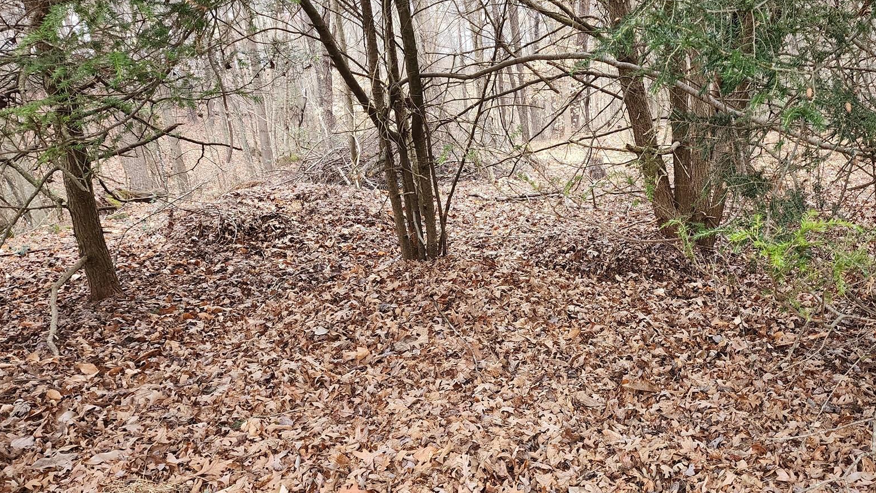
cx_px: 565
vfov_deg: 35.5
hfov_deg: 58.5
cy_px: 295
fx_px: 767
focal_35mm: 33
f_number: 1.8
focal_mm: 6.4
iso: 400
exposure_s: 1/120
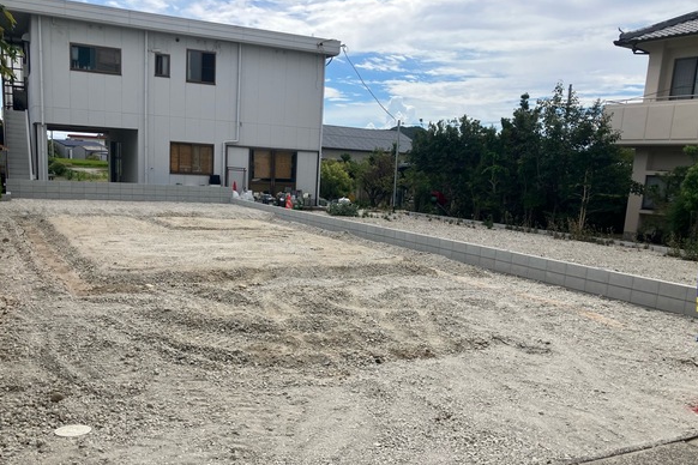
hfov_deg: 58.6
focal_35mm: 32
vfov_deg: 40.9
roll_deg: -4.4
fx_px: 620
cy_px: 280
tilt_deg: -9.1
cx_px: 317
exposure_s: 1/2433
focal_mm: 3.99
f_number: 1.8
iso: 32
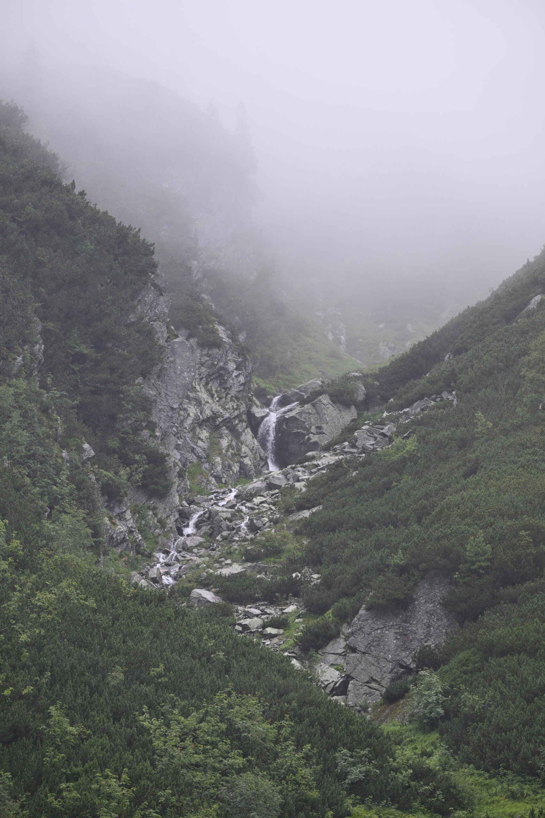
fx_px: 4087
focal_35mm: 180
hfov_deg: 7.6
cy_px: 409
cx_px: 272
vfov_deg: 11.4
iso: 100
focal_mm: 180
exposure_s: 1/200
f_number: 5.6
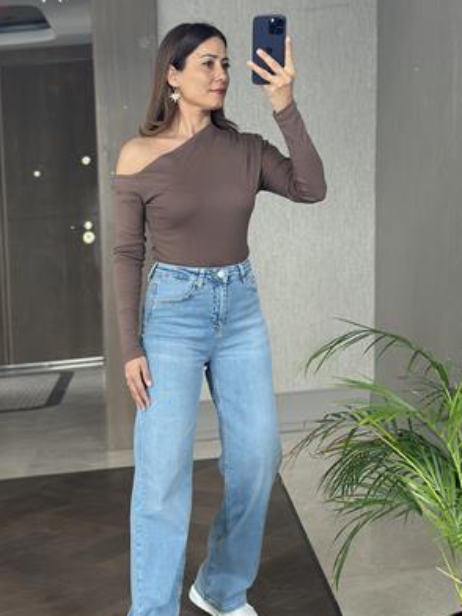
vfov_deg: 31.1
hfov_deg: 23.6
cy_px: 355
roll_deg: +3.8
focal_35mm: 62
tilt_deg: -24.0
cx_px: 193
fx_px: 1103
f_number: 1.78
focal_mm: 6.86
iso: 125
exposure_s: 1/61
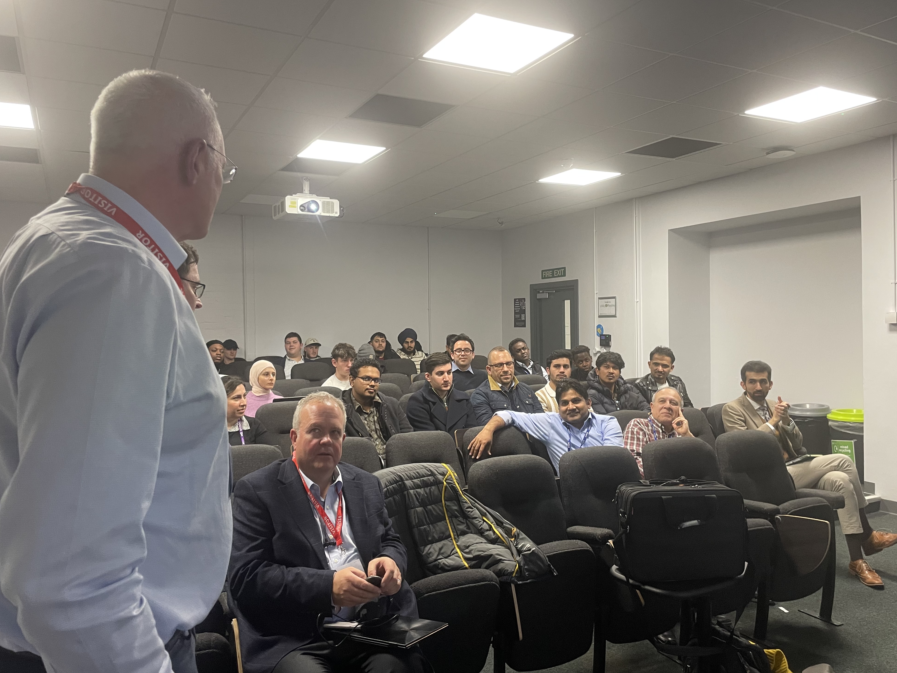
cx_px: 452
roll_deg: +1.2
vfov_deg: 51.4
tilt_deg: -0.6
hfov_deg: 65.3
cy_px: 334
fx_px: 700
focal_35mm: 27
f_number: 1.6
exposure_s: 1/50
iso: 160
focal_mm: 4.2
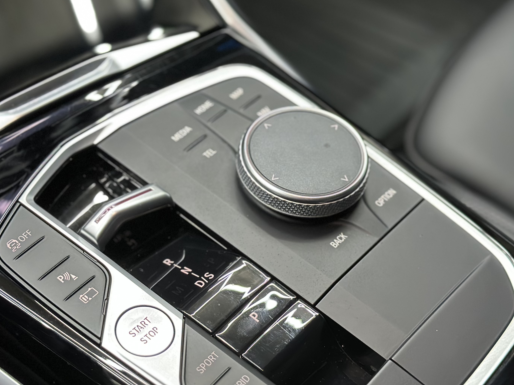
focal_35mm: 71
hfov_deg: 27.4
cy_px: 215
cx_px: 232
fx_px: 1054
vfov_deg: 20.7
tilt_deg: -50.5
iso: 250
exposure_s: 1/55
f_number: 1.78
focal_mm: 6.86
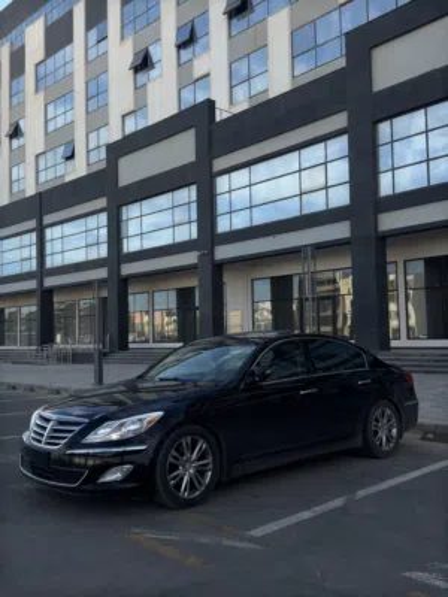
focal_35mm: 35
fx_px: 604
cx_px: 224
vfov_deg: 52.6
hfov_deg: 40.7
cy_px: 298
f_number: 1.78
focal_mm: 6.76
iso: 100
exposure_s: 1/3058
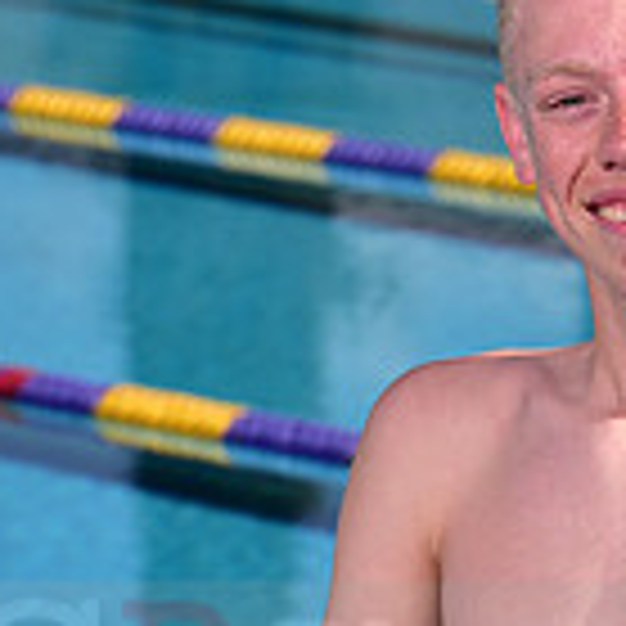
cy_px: 644
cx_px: 597
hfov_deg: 3.4
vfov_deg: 3.4
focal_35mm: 515
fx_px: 10537
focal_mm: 145
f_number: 9
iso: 80
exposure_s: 1/250
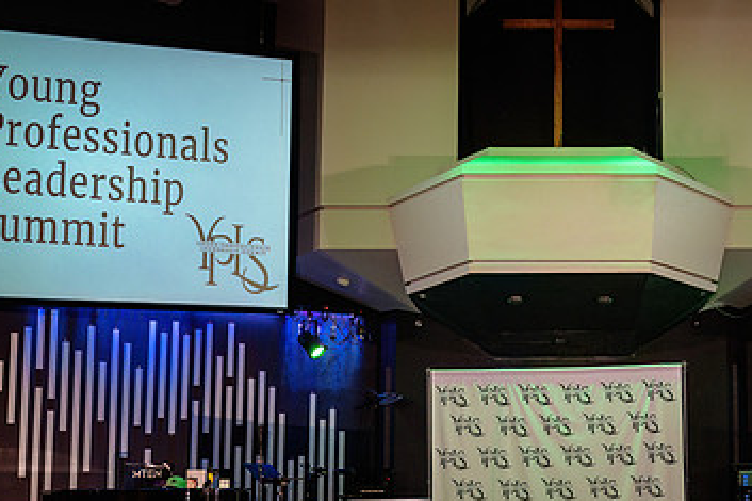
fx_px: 1336
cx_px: 620
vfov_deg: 21.2
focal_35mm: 64
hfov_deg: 30.5
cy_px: 300
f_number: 2.8
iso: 1000
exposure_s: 1/160
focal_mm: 34
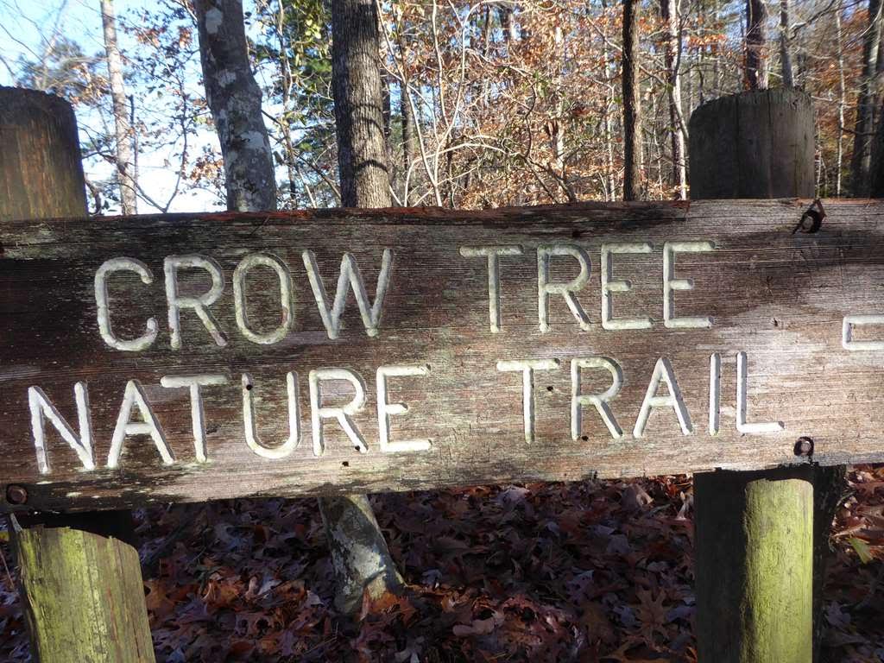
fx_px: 613
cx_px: 442
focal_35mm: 24
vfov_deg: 56.8
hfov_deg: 71.6
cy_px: 332
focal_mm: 4.3
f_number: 3.3
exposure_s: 1/160
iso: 100
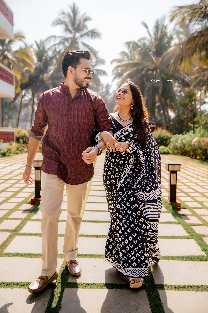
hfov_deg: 38.9
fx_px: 295
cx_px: 104
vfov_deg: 55.8
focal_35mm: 34
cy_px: 156
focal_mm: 34
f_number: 2.8
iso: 125
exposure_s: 1/640
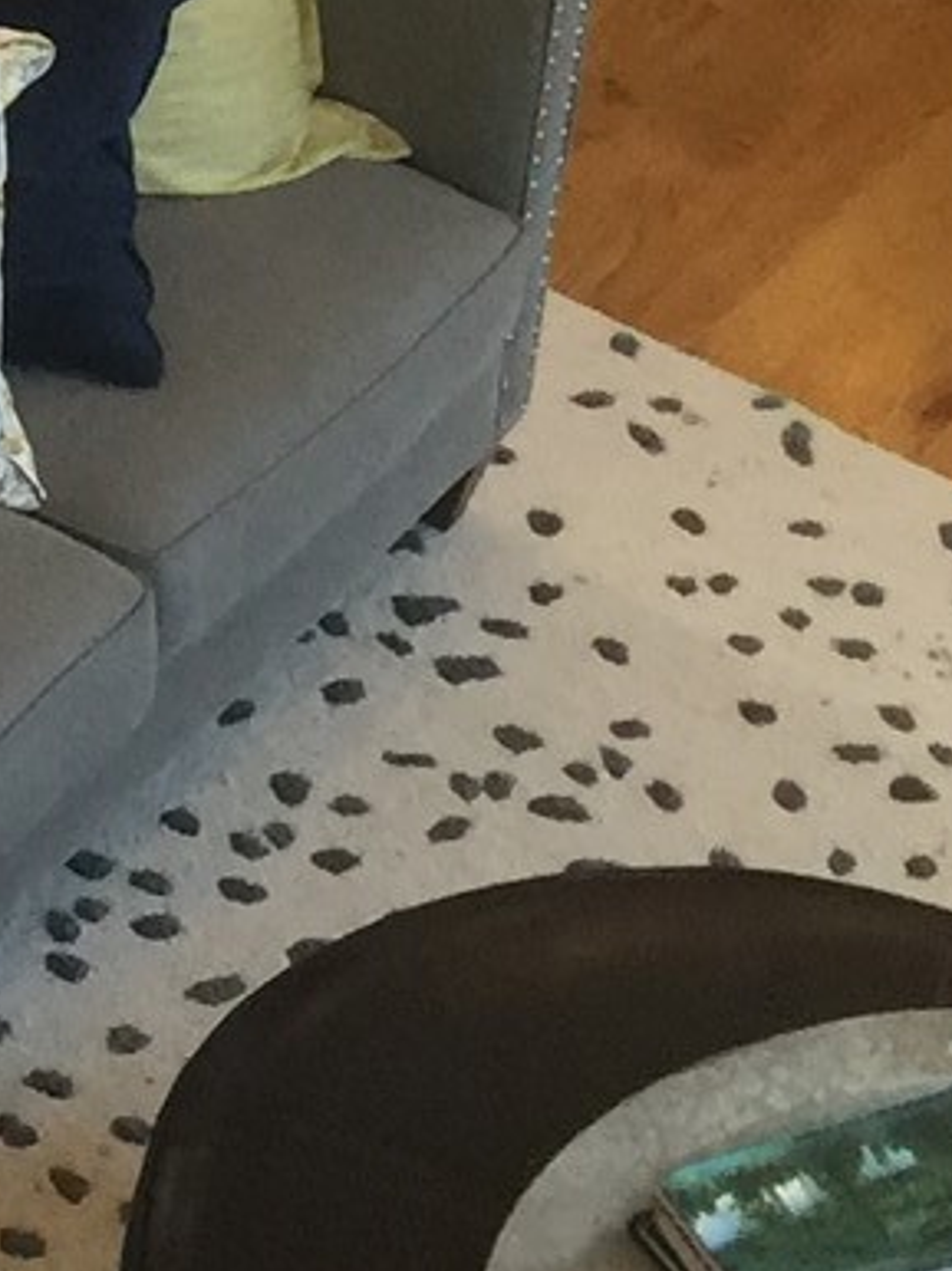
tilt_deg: -31.8
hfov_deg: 8.7
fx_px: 5653
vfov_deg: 12.4
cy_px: -435
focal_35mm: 154
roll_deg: +0.9
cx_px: -1423
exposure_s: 1/30
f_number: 2.2
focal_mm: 4.15
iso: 40
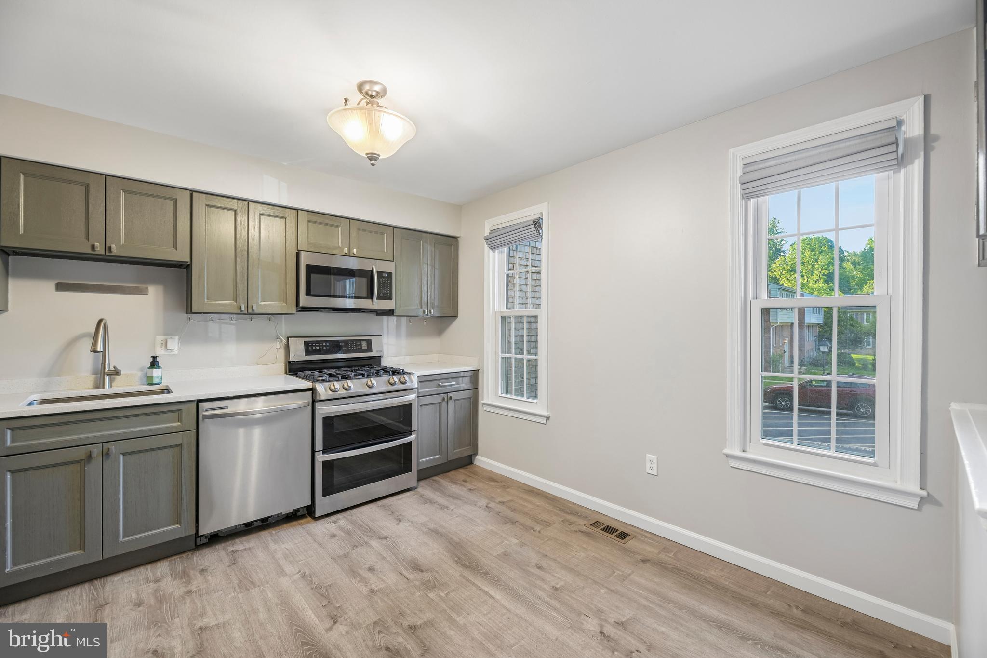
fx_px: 384
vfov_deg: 81.2
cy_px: 329
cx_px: 494
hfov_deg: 104.3
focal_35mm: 14
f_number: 8
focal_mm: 14
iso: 400
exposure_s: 1/8
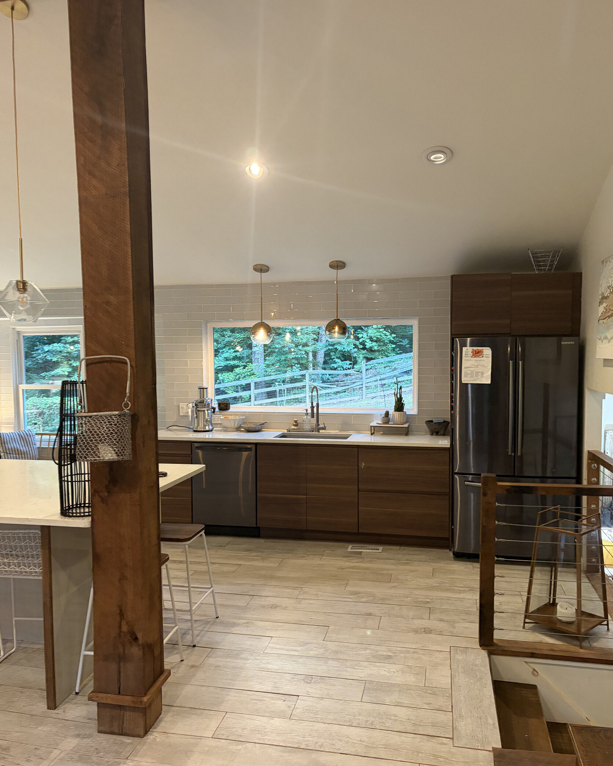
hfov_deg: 51.5
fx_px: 635
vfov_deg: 62.2
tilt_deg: -3.1
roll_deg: -0.3
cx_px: 308
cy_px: 398
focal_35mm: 28
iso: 250
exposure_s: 1/60
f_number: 1.6
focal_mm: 5.96
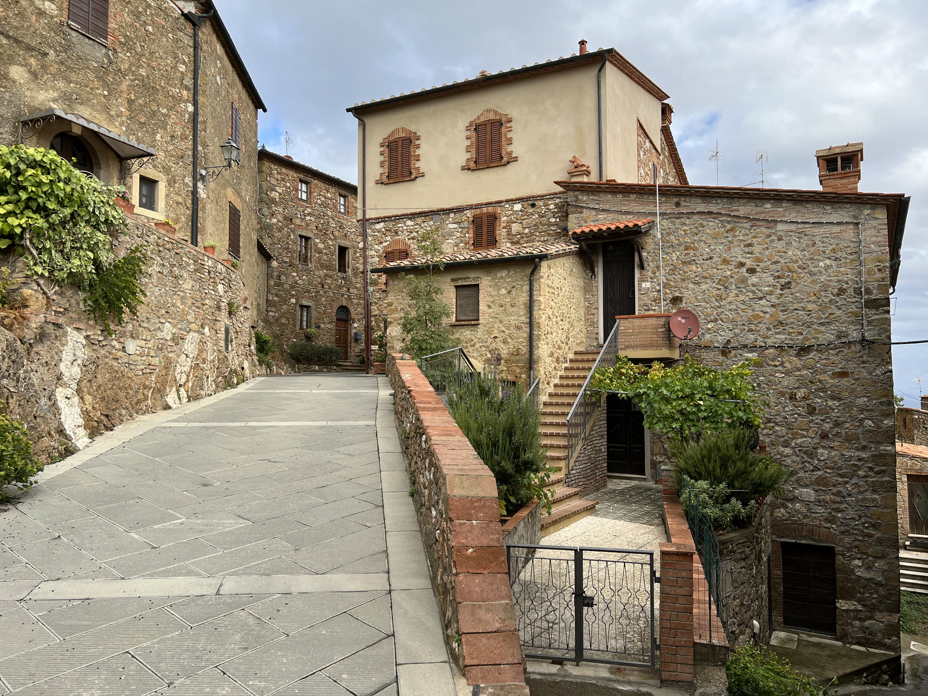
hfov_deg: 67.3
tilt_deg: +3.0
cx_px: 464
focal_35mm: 26
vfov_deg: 53.1
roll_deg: +0.5
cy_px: 348
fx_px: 697
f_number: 1.5
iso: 50
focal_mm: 5.7
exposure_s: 1/1934
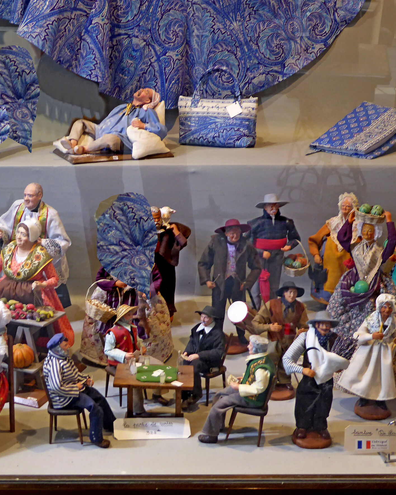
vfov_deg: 30.5
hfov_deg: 24.5
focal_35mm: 62
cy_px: 246
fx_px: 908
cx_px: 126
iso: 200
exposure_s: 1/25
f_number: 4
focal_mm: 8.4
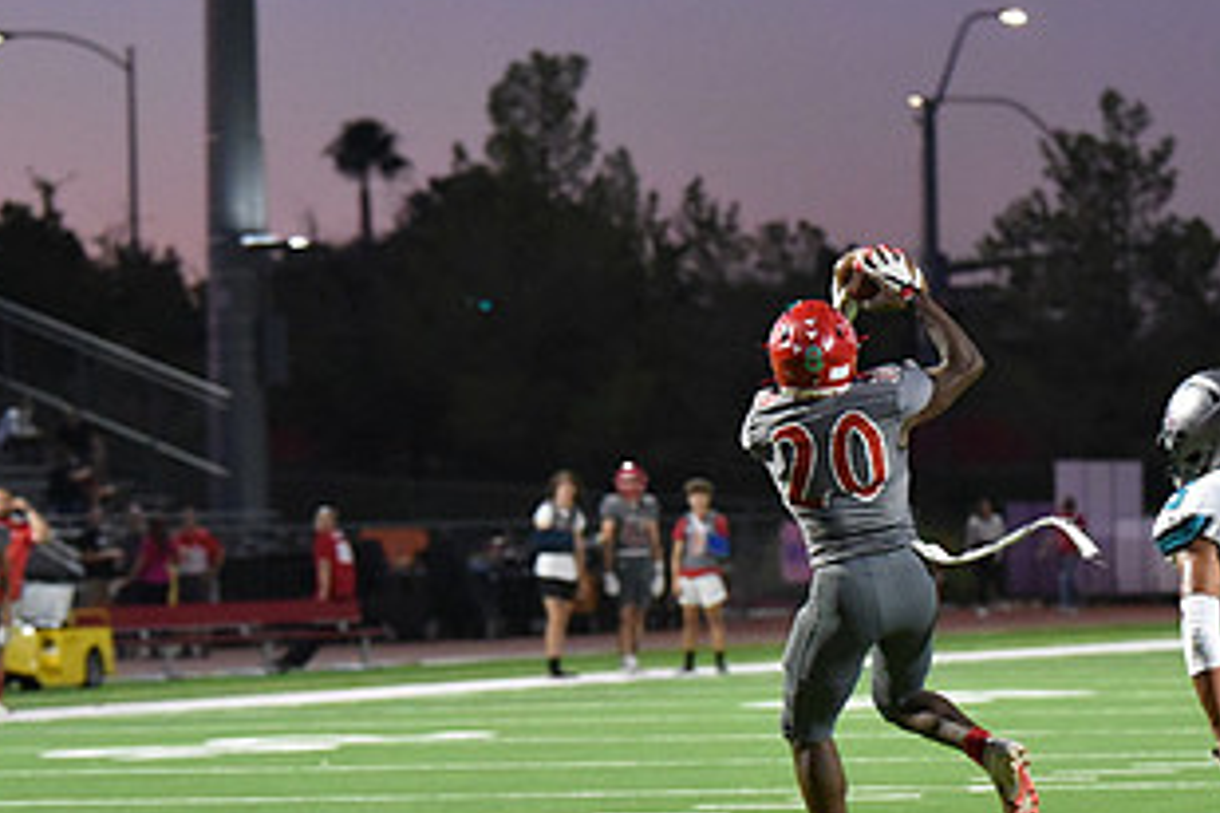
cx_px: 801
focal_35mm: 218
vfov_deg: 6.3
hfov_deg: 9.4
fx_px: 7387
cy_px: 487
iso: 11400
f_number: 2.8
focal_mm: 116
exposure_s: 1/1000
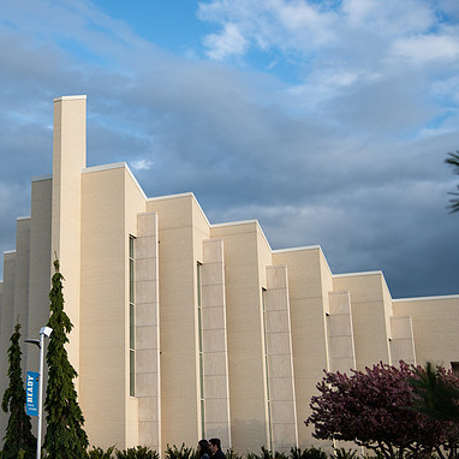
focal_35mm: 58
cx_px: 120
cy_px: 231
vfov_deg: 29.6
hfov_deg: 29.1
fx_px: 870
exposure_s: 1/1250
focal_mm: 44
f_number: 4
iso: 180
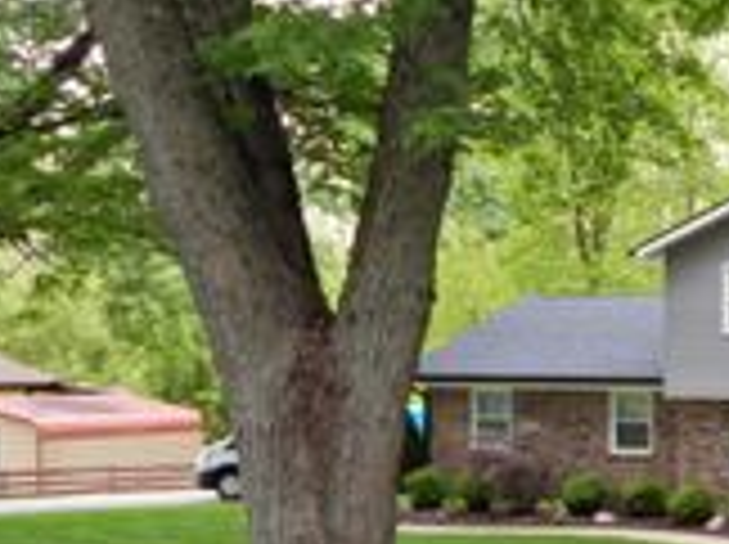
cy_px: 402
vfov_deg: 21.4
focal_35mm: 68
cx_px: 1017
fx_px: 1430
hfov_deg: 24.0
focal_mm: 4
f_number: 3
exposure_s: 1/100
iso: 125
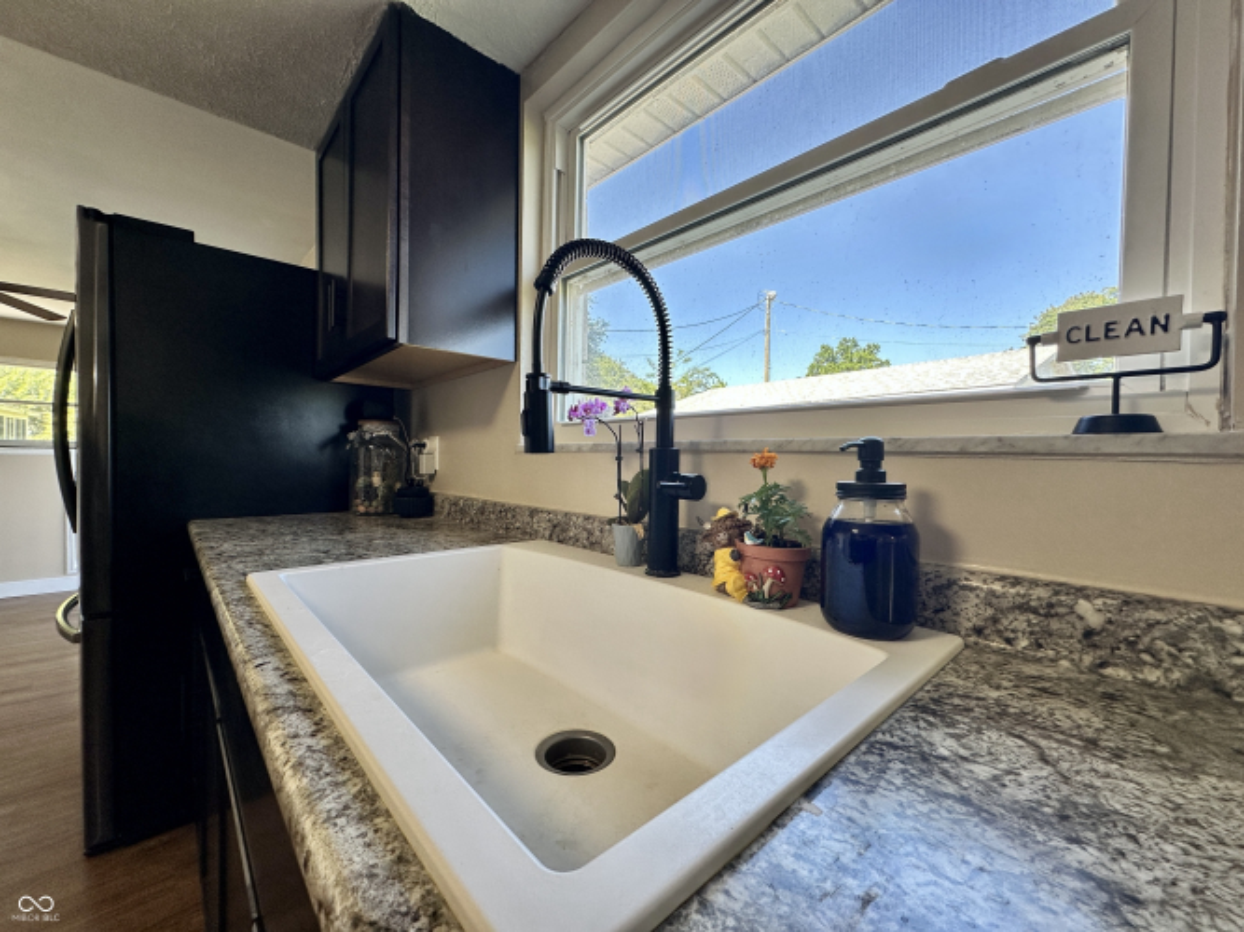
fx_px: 503
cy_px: 466
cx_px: 622
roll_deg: -1.1
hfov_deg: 102.1
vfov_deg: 85.7
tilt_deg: -0.8
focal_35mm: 14
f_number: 2.2
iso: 40
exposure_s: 1/139
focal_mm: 2.22
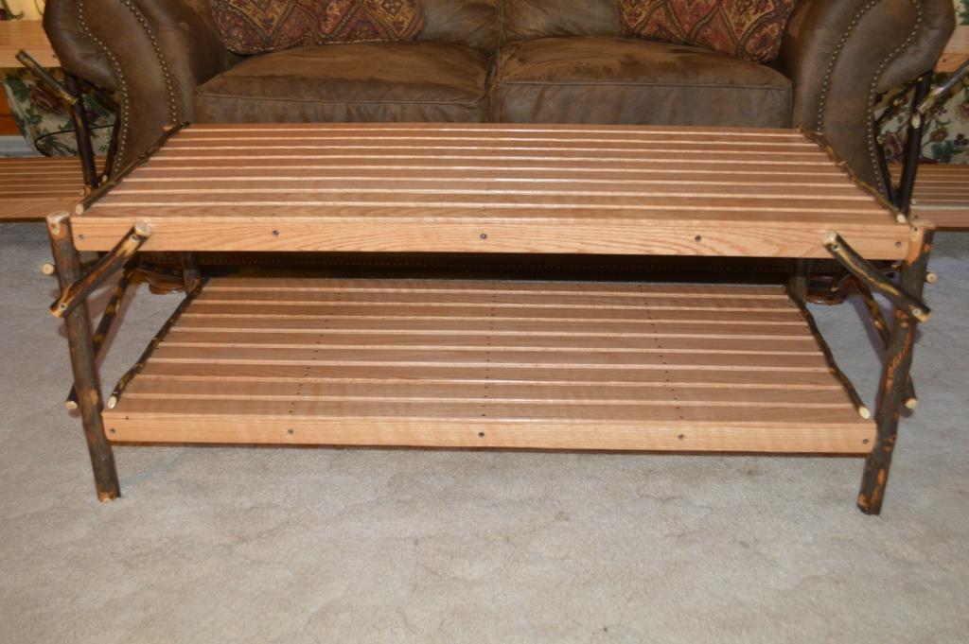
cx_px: 484
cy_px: 322
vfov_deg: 36.8
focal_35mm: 36
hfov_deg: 53.2
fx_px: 968
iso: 800
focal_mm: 24
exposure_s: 1/10
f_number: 4
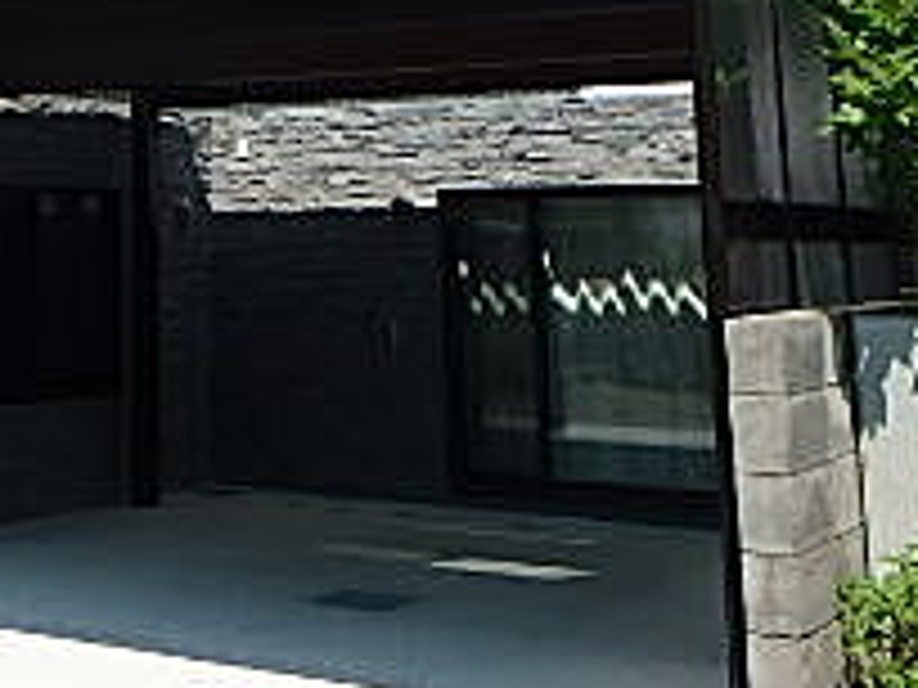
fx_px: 1750
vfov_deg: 20.6
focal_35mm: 66
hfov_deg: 28.4
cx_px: 108
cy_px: -171
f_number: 6
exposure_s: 1/400
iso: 125
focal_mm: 3.7
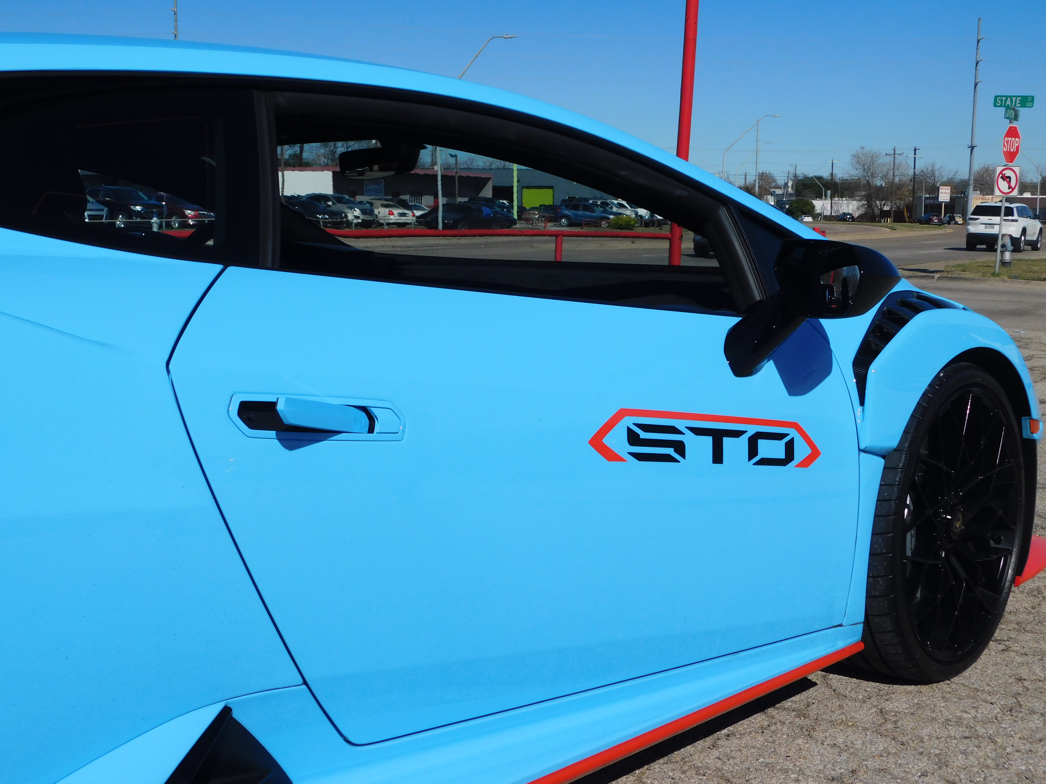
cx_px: 523
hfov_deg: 42.1
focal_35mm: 45
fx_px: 1360
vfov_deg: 32.2
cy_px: 392
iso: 125
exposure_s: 1/800
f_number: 7.4
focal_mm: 8
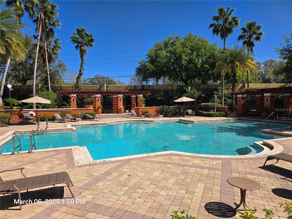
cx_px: 146
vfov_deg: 58.9
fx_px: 194
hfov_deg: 73.9
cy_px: 110
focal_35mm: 23
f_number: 1.8
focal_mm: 5.4
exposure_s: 1/2296
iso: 25
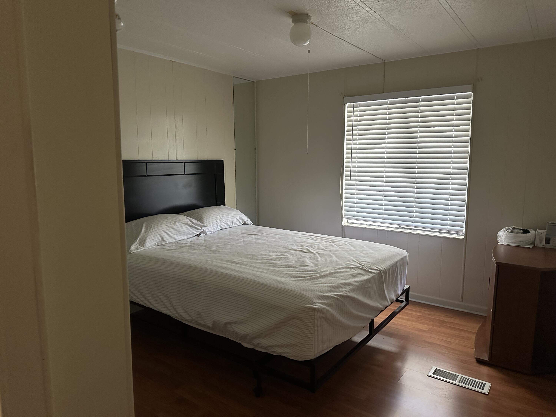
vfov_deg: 56.8
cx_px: 278
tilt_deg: -5.8
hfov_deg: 71.6
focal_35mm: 24
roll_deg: -0.1
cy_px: 208
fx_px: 385
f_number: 1.78
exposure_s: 1/40
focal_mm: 6.86
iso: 640
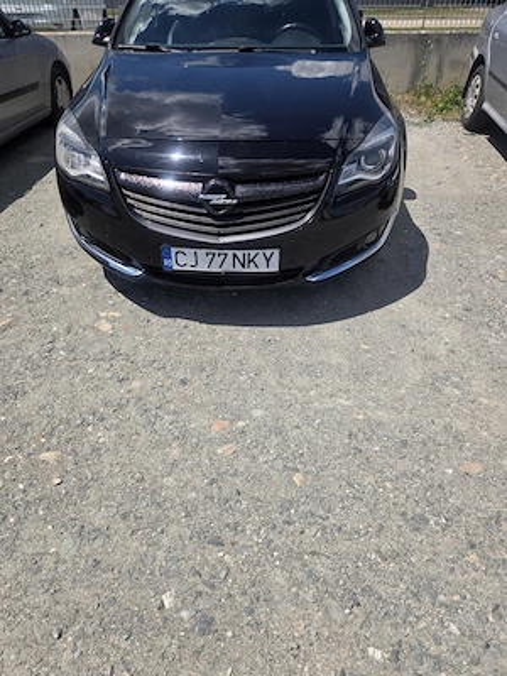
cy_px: 338
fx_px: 449
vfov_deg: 73.9
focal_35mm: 23
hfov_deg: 58.9
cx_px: 254
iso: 80
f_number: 1.8
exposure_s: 1/10000
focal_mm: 5.4
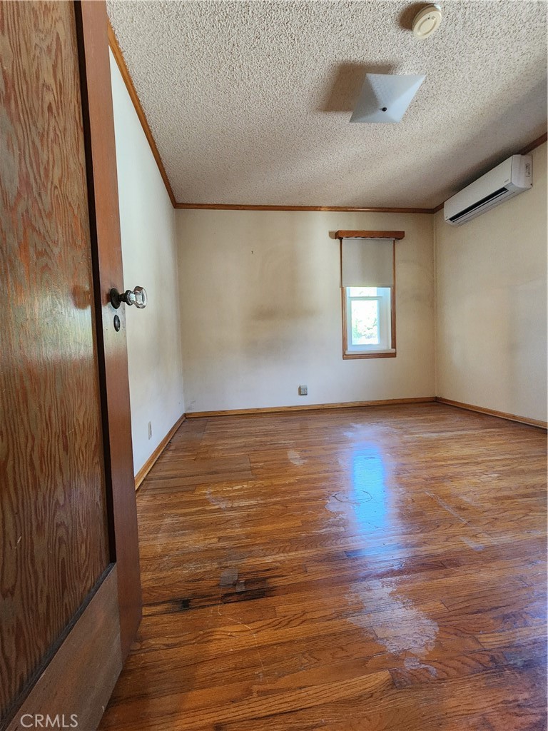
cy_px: 366
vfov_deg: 106.2
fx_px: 274
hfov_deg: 89.9
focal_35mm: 13
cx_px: 274
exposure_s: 1/30
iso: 400
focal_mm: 2.2
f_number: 2.2
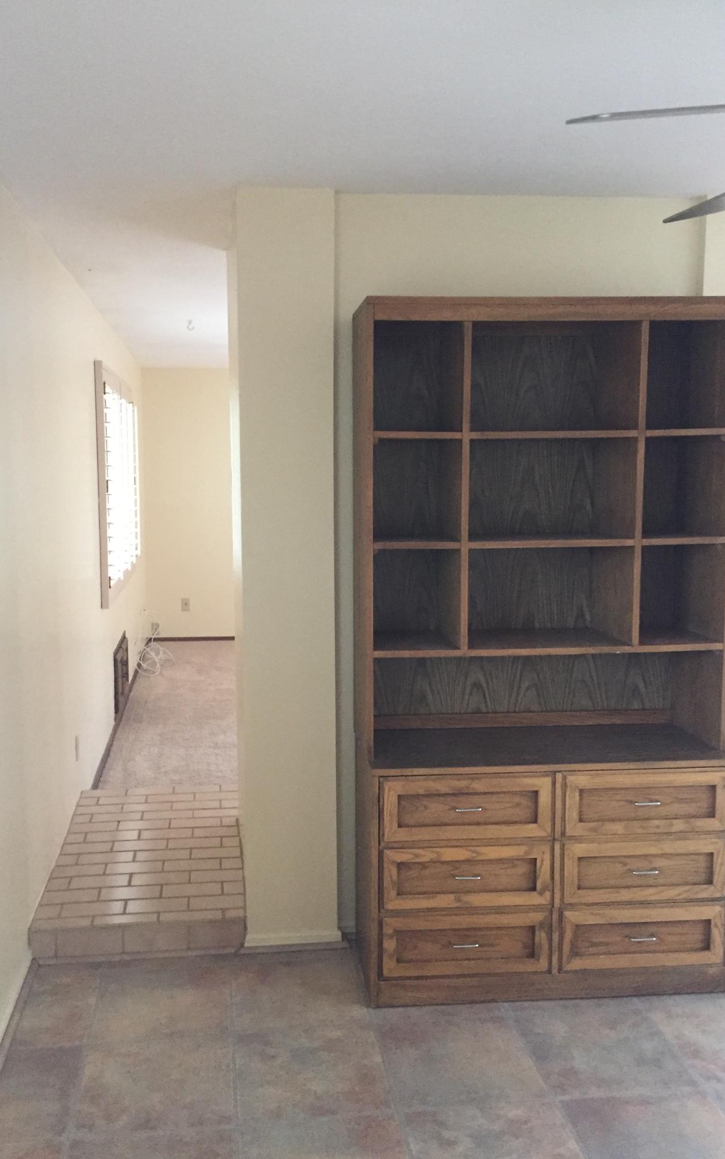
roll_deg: +0.7
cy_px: 577
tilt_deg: -7.3
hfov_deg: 40.6
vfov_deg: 61.2
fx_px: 980
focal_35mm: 31
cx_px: 324
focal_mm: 4.15
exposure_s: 1/15
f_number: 2.2
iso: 250
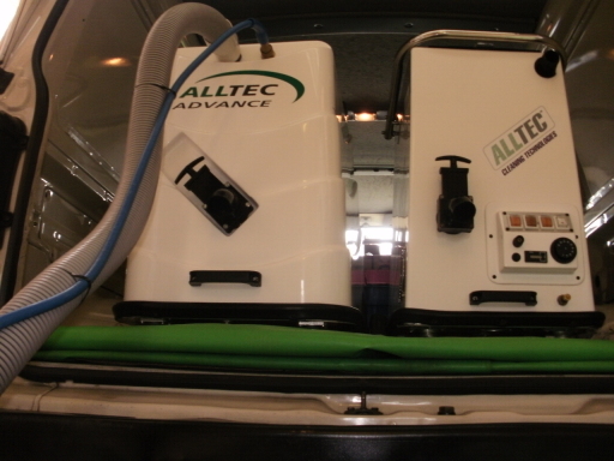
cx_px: 307
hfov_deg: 51.4
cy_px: 230
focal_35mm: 36
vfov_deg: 39.7
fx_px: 639
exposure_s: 1/30
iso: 125
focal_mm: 6.3
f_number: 3.5
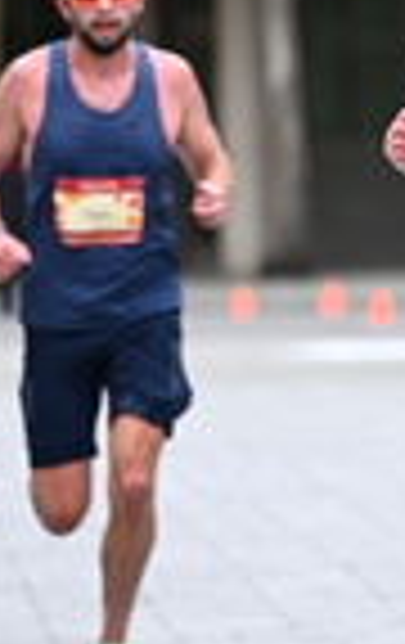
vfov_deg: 4.0
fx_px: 9278
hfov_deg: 2.5
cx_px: 754
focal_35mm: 528
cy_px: 122
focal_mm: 135
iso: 1600
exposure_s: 1/800
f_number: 2.8
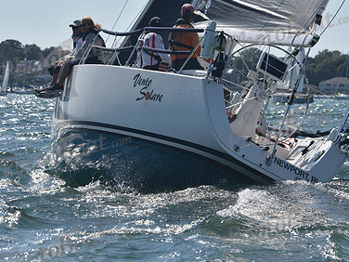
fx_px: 1795
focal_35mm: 178
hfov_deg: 11.1
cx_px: 180
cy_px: 92
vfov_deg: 8.3
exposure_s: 1/1000
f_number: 7.1
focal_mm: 120
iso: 250
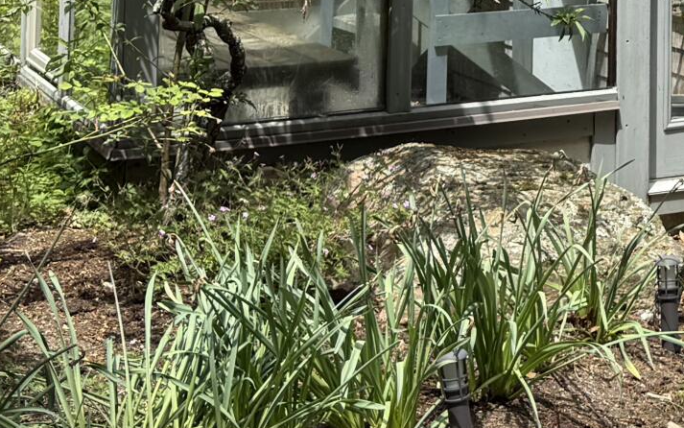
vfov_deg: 10.9
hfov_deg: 18.6
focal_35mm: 107
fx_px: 1995
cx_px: 785
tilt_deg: +8.3
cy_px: -478
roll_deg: -0.2
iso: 80
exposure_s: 1/2611
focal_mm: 6.76
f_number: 1.78
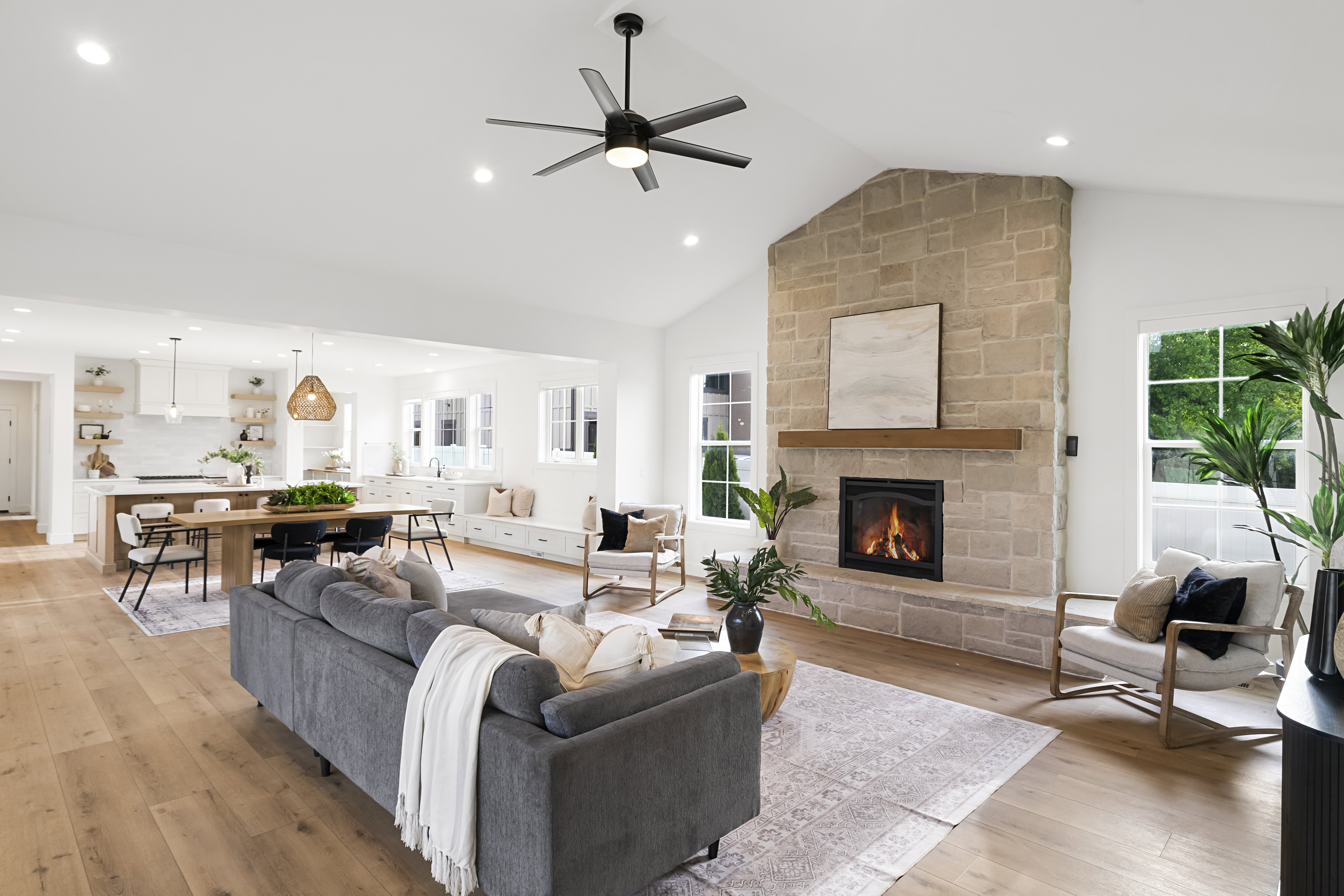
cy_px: 448
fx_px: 635
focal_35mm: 17
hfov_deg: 93.3
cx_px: 672
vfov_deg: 70.5
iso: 400
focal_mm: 17
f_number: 9
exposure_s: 1/20
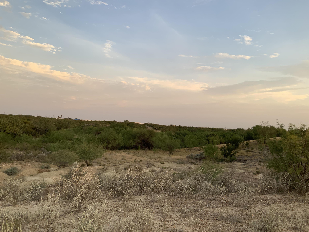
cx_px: 154
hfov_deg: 61.7
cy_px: 116
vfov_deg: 48.2
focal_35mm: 29
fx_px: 259
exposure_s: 1/221
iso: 16
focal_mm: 3
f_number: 1.8
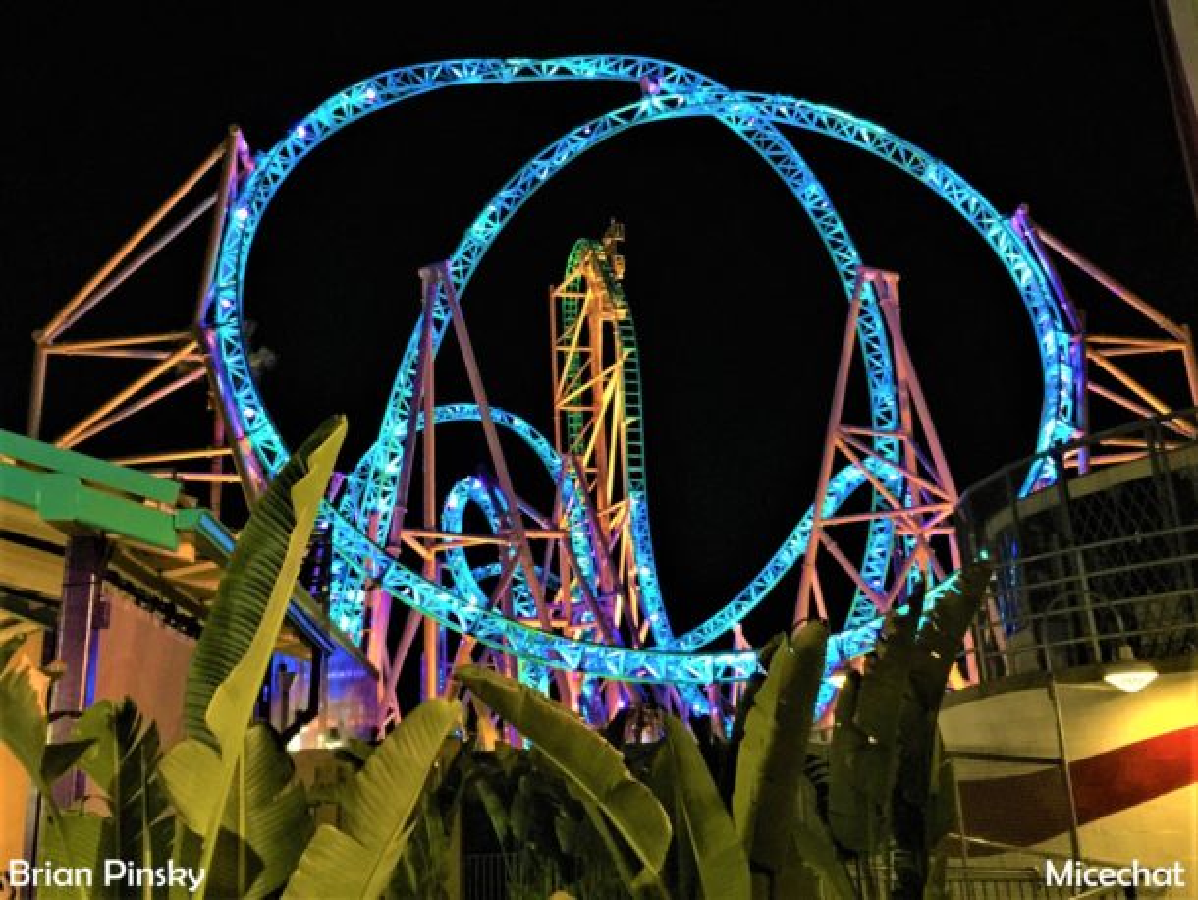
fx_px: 1004
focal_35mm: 29
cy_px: 450
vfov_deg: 48.3
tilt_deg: +19.5
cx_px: 599
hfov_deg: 61.6
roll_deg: +1.1
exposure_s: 1/8
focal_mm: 4.15
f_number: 2.2
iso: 125
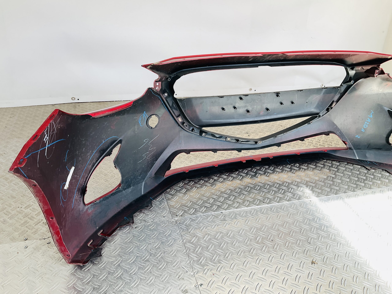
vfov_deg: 48.2
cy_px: 147
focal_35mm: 29
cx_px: 196
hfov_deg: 61.7
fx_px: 328
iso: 16
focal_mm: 3
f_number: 1.8
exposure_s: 1/182
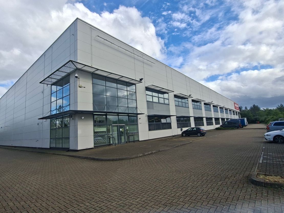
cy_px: 106
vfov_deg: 89.9
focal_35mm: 13
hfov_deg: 106.2
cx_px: 142
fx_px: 107
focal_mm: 1.74
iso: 40
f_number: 2.2
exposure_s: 1/898
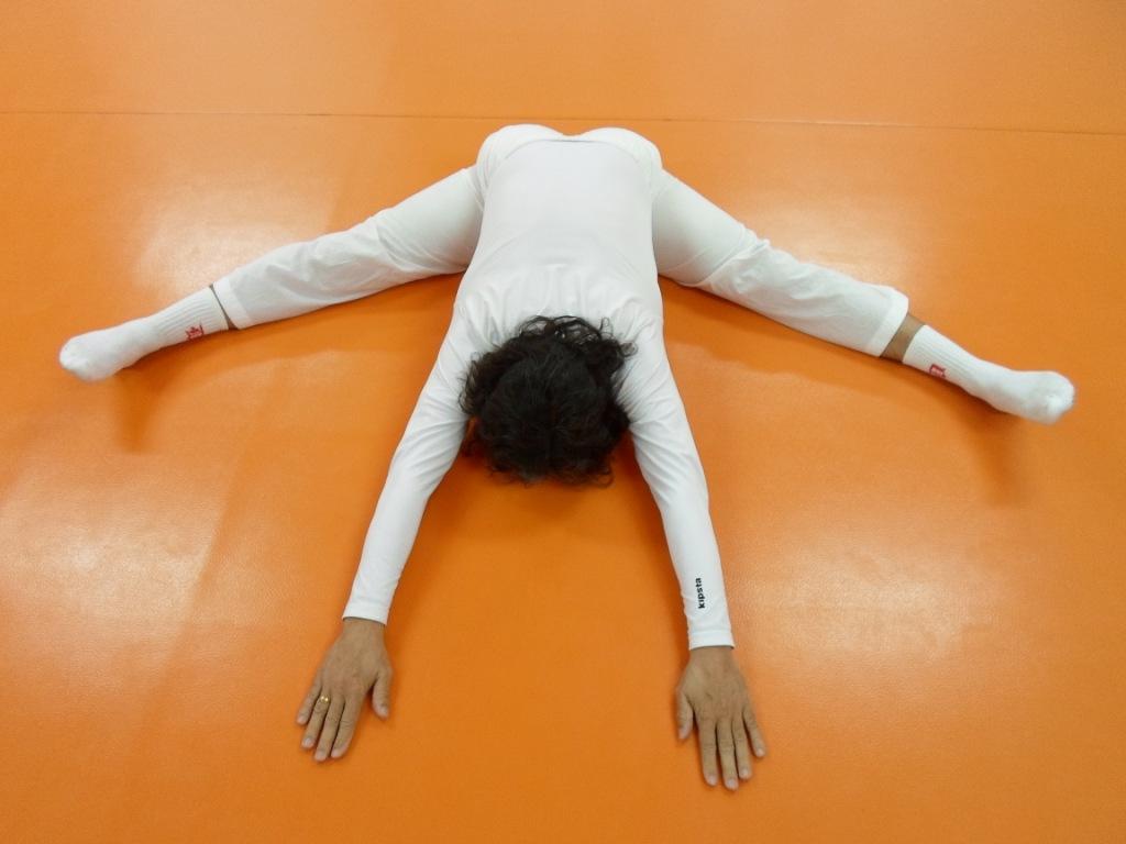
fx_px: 813
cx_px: 563
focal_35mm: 25
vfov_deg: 54.9
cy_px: 422
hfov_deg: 69.4
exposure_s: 1/30
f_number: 2.5
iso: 160
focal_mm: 4.5
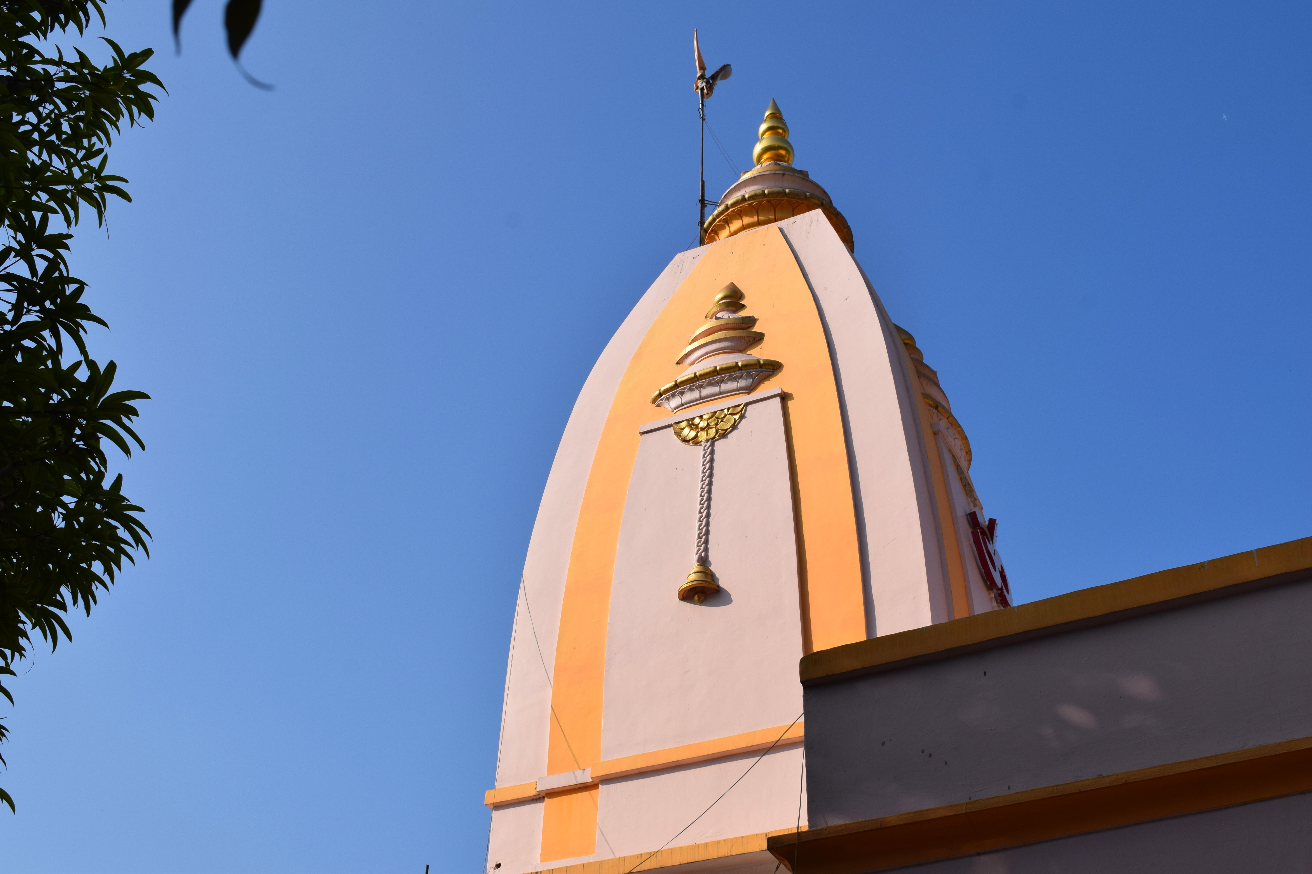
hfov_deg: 46.4
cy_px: 437
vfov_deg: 31.9
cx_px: 656
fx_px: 1531
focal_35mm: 42
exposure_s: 1/500
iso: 200
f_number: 11
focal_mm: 28
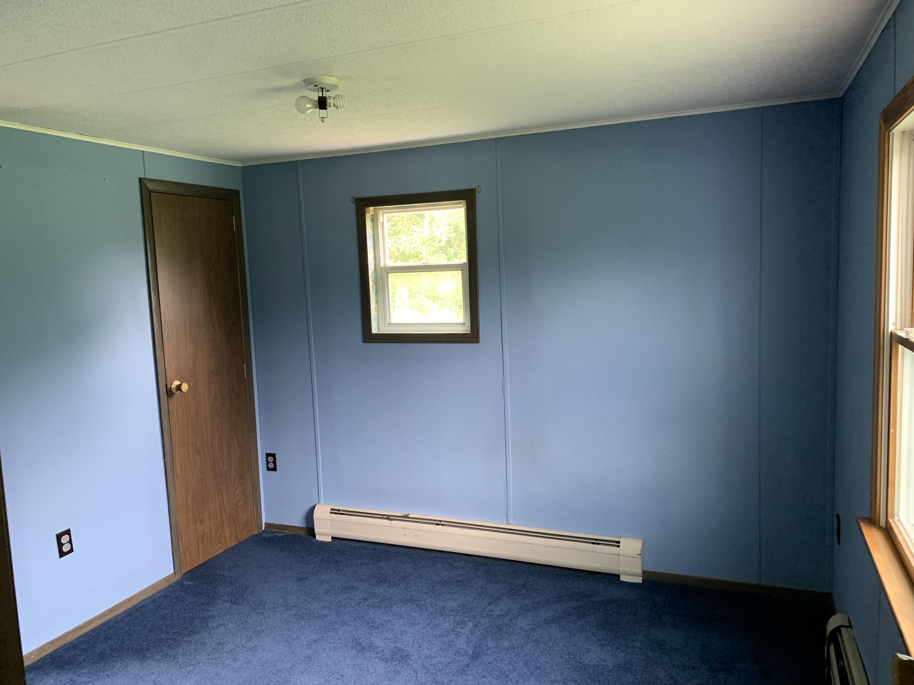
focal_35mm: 26
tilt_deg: -4.3
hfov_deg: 67.3
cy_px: 342
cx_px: 457
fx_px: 687
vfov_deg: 53.1
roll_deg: +2.5
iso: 200
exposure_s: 1/60
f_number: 1.8
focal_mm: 4.25
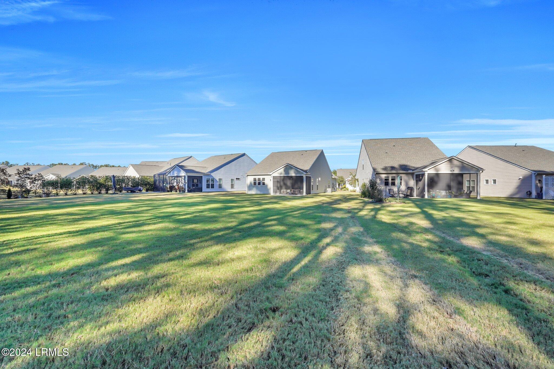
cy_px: 184
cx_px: 277
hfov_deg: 96.7
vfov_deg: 73.7
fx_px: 246
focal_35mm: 16
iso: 400
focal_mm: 16
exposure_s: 1/640
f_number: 9
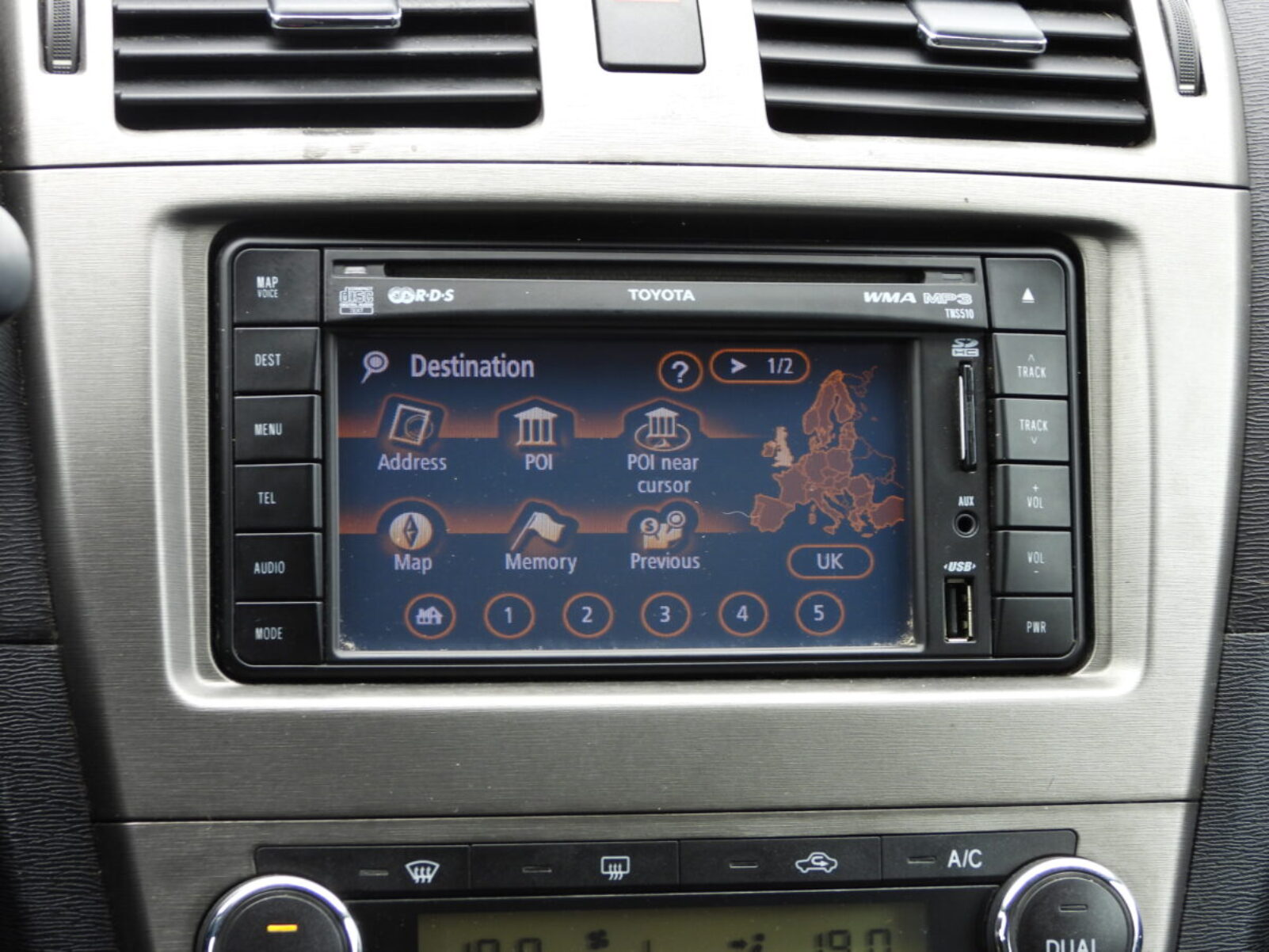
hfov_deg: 20.2
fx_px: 3556
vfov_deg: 15.2
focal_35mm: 97
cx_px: 634
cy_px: 476
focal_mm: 17.5
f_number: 3.5
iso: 110
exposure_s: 1/60
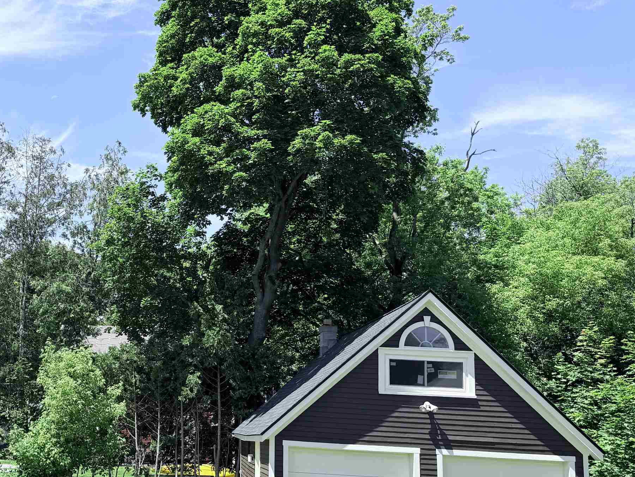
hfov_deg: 43.9
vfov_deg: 34.9
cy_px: 304
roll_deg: -1.8
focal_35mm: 41
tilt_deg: +8.1
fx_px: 752
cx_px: 141
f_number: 1.78
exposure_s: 1/2703
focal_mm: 6.76
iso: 80
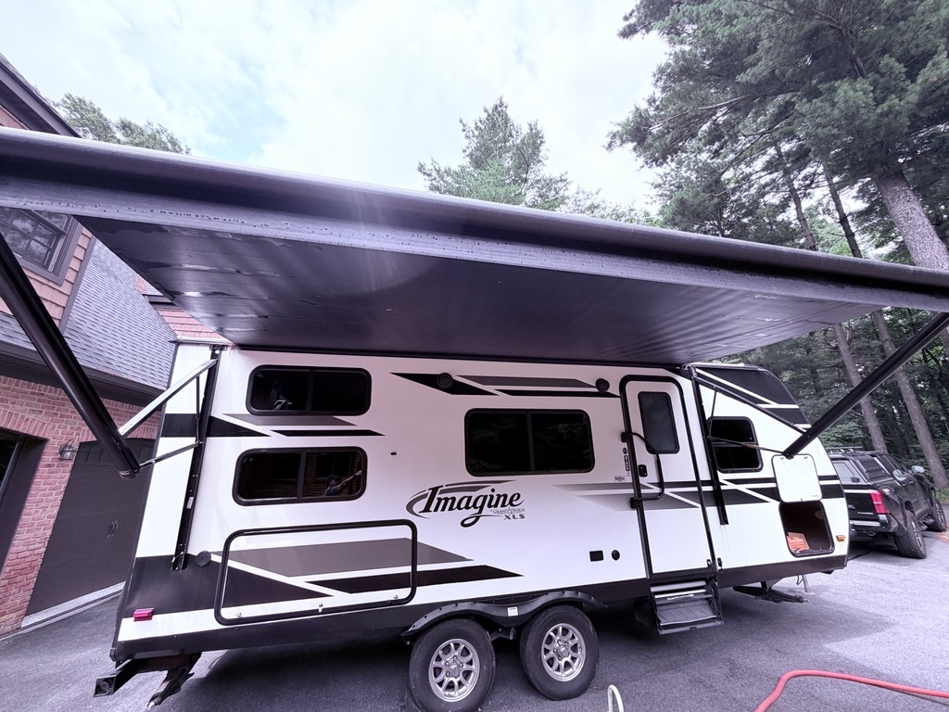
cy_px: 356
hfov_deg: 102.1
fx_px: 384
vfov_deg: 85.7
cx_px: 474
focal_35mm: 14
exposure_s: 1/502
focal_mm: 2.22
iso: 64
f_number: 2.2
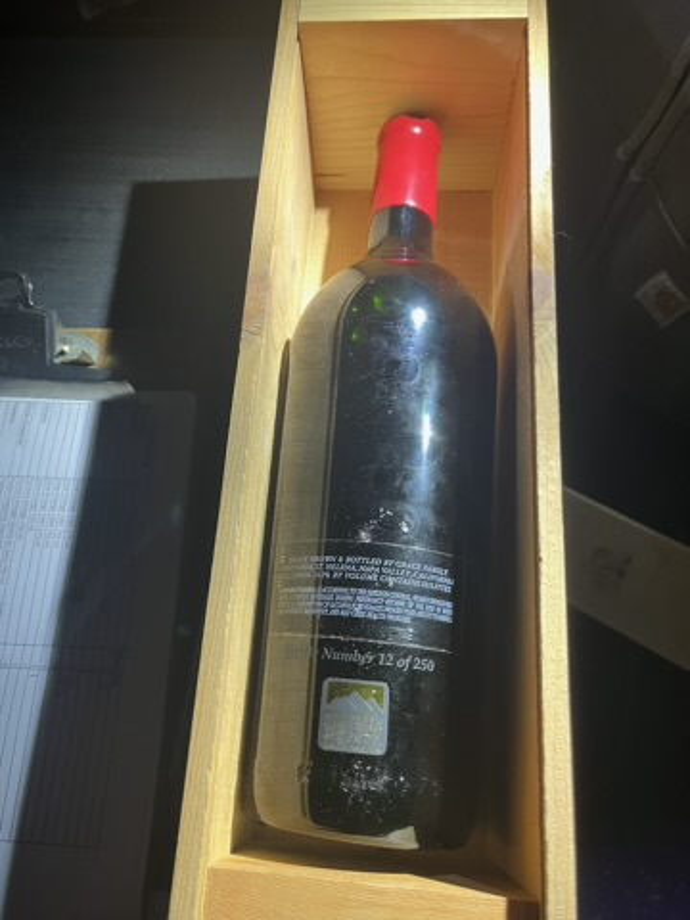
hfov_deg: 53.1
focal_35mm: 26
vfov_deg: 67.3
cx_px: 345
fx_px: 691
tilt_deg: -67.0
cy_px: 460
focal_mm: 5.1
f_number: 1.6
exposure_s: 1/60
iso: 125
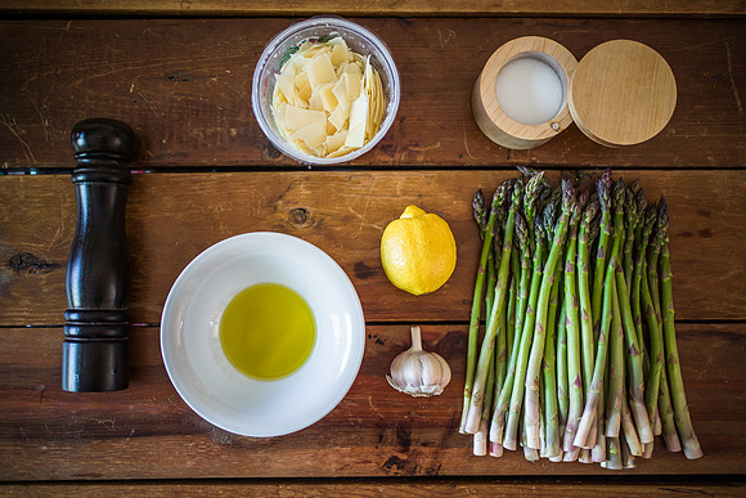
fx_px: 754
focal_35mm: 36
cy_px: 251
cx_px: 370
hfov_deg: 52.6
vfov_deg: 36.5
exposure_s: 1/250
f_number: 2
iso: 1250
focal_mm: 35
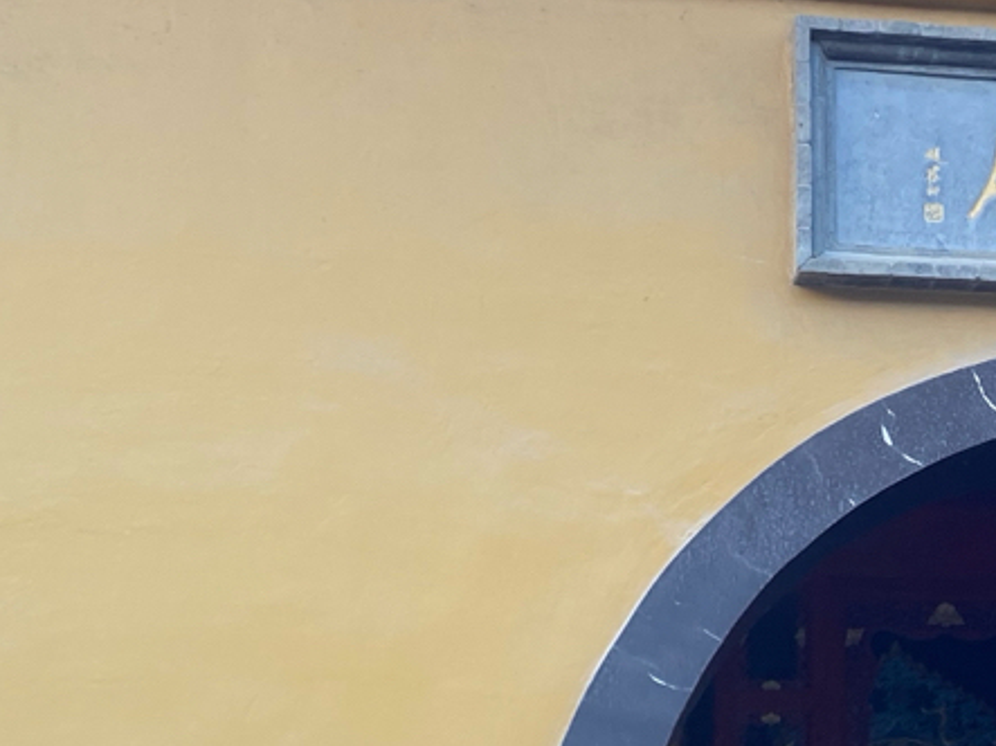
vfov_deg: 16.8
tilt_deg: +21.2
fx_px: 2531
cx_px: 1061
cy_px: 354
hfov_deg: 21.3
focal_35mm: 88
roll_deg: +0.9
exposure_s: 1/96
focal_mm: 4.25
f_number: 1.8
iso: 50
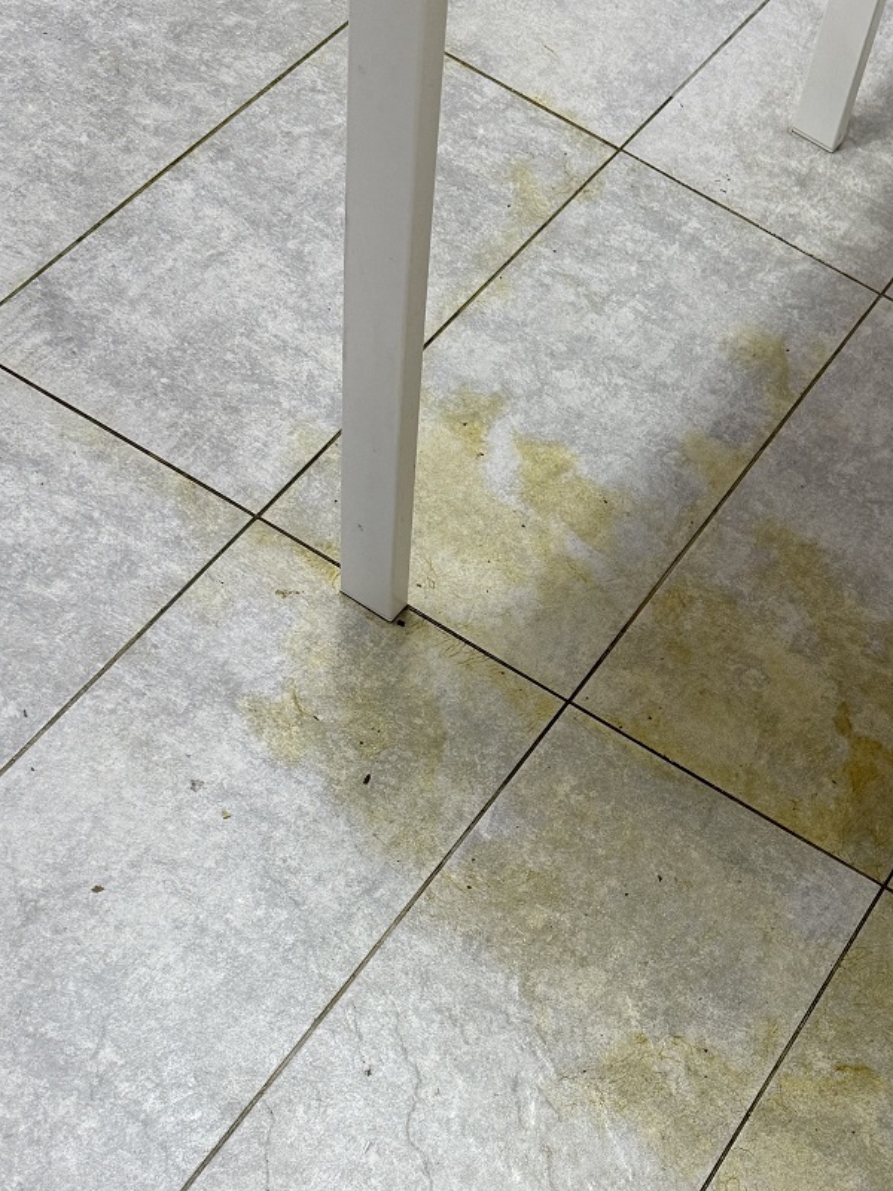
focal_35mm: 48
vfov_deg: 38.0
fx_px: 1651
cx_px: 679
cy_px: 972
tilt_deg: -61.2
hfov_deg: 29.7
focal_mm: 6.76
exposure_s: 1/50
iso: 200
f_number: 1.78
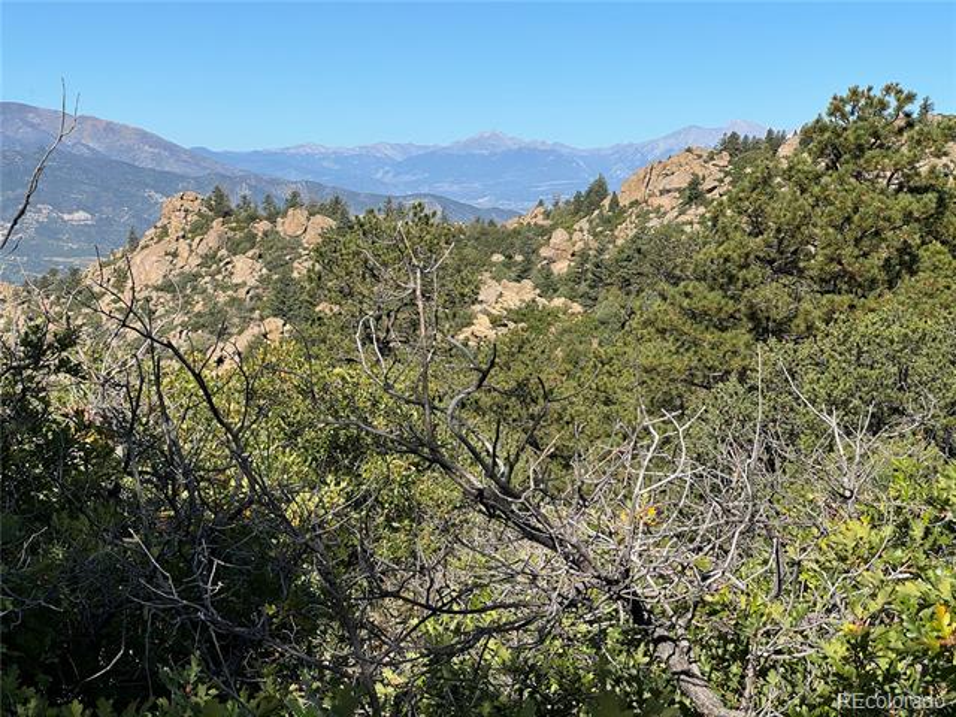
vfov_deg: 19.1
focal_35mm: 77
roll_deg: -0.5
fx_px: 2127
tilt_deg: -5.6
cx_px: 478
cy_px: 358
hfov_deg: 25.3
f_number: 2.8
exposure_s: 1/723
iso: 25
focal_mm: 9
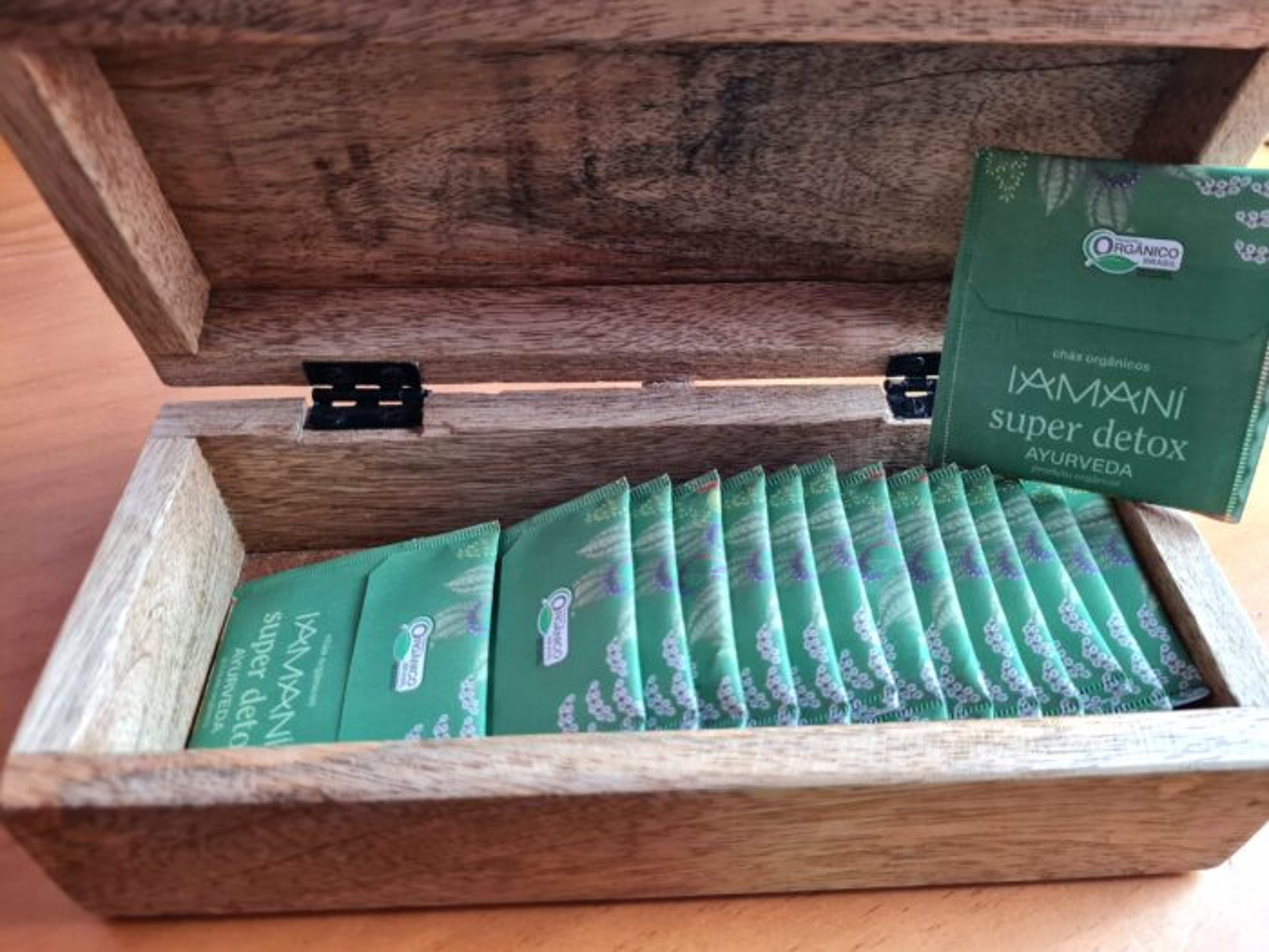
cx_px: 634
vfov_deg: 53.1
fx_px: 953
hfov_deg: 67.3
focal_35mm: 26
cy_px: 476
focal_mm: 5.4
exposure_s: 1/60
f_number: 1.8
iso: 200
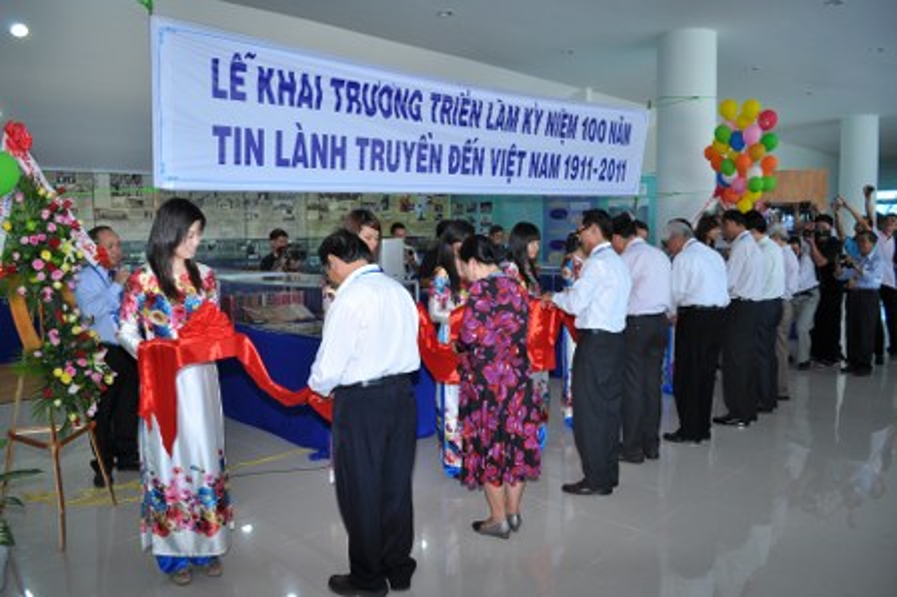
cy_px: 298
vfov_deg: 47.9
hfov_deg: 67.4
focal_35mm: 27
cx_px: 448
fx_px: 672
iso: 200
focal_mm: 18
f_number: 5.6
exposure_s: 1/60
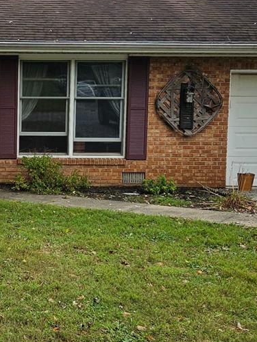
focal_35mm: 69
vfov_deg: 28.2
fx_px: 683
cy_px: 157
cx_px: -10
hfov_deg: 20.5
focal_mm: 5.4
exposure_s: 1/565
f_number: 1.8
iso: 25
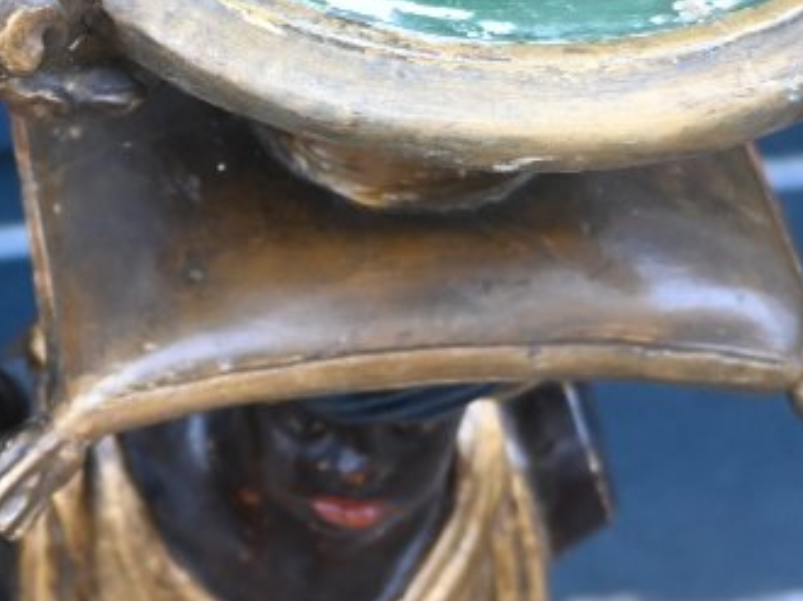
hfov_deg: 13.0
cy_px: 102
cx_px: -472
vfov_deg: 10.4
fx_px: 3286
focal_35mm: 142
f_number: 3.8
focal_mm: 27
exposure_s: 1/160
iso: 400
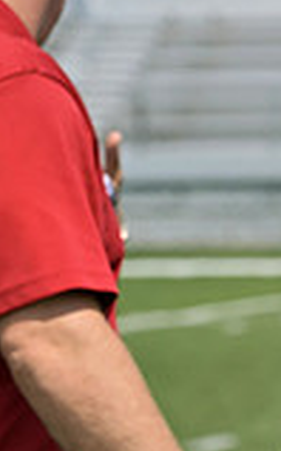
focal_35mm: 383
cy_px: 401
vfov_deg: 5.5
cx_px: 746
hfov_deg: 3.4
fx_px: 4706
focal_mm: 103
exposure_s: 1/640
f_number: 6.3
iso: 125
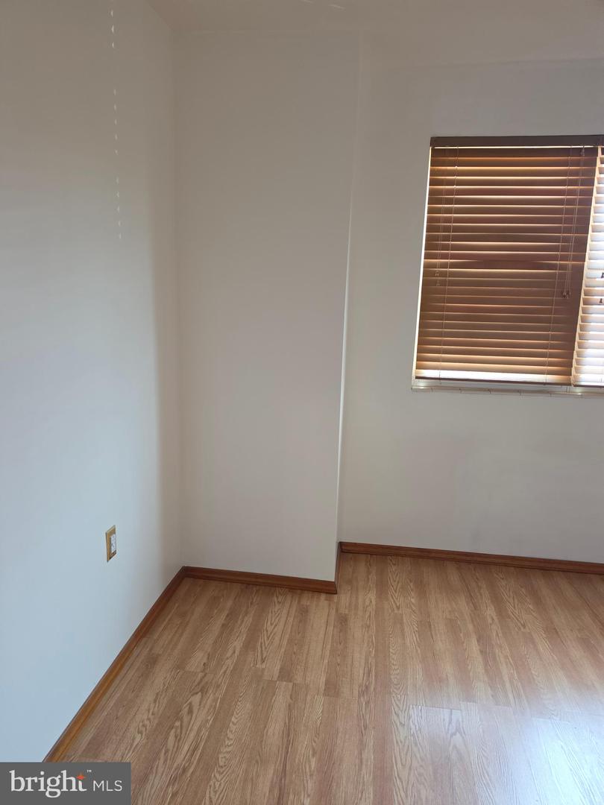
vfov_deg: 73.9
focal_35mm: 23
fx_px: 535
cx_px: 302
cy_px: 402
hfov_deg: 58.9
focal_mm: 6.5
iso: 200
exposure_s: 1/120
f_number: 1.4
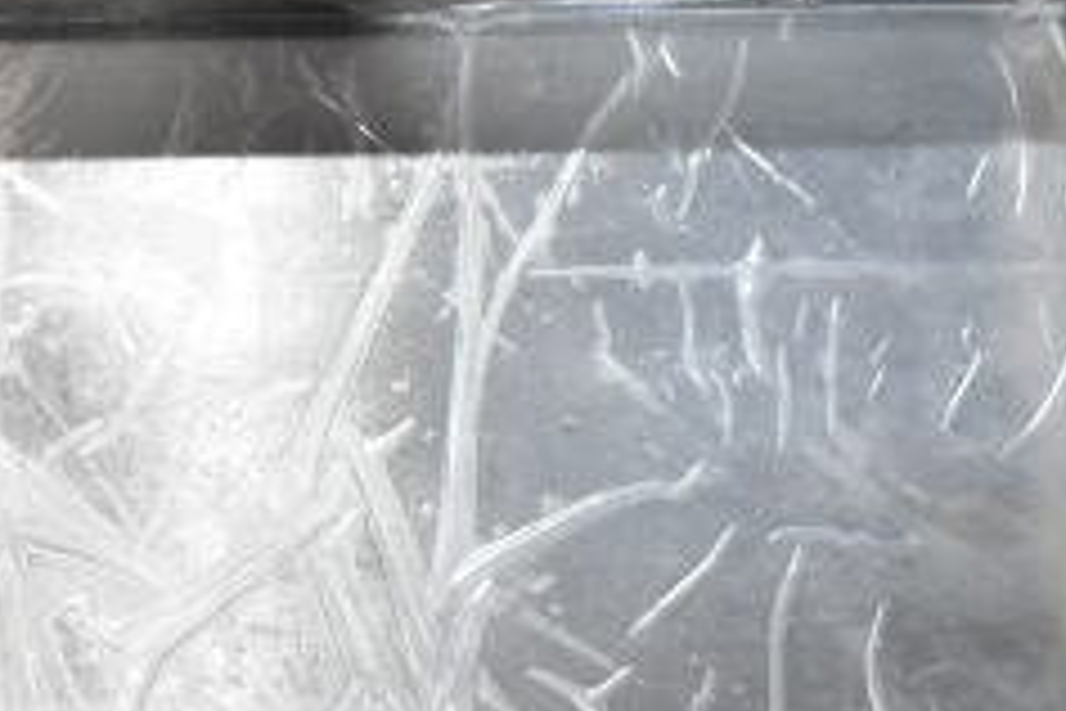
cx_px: -36
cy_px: 560
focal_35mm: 85
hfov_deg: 22.8
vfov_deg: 16.0
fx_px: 2517
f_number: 5.6
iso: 1600
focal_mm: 22
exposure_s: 1/125
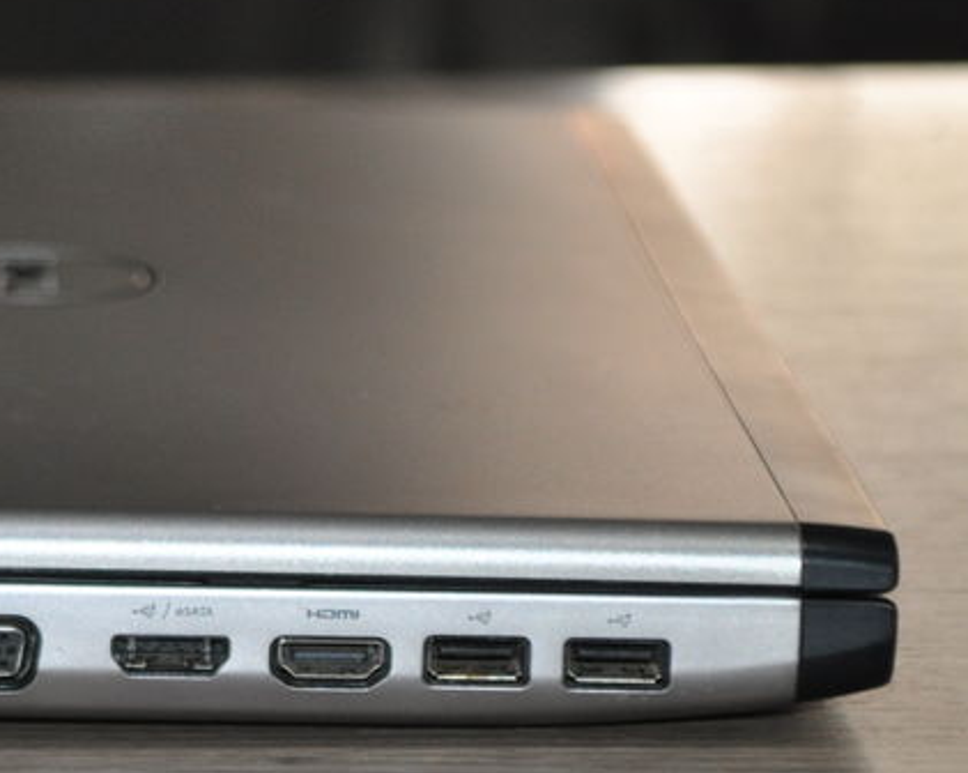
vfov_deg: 6.6
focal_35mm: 234
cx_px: 9
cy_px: 343
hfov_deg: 8.2
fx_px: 6698
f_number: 5.3
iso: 800
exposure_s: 1/60
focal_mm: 70
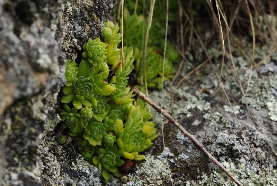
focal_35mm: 128
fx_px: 982
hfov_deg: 16.0
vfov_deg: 10.8
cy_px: 93
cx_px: 138
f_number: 7.1
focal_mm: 85
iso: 400
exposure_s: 1/200
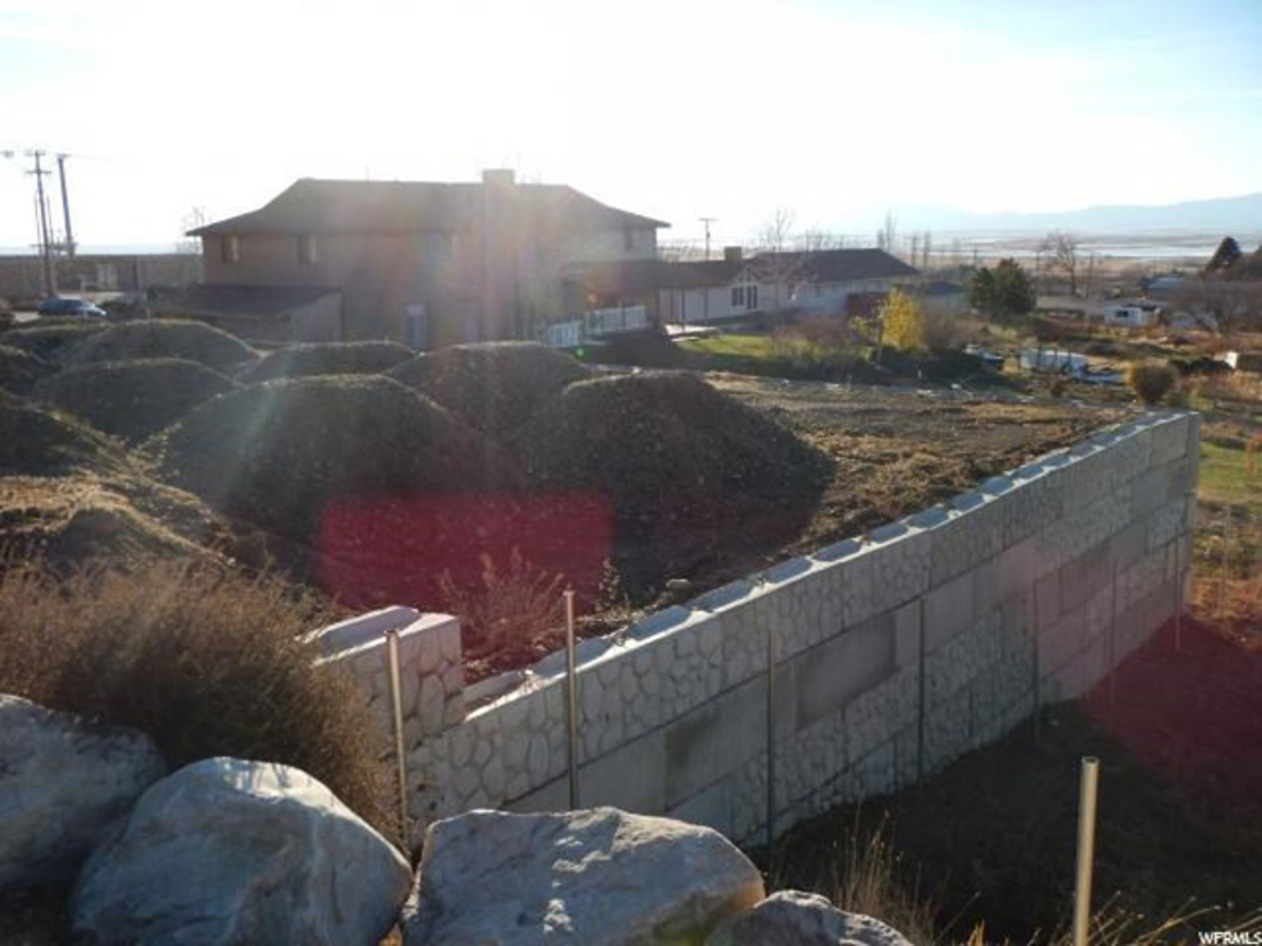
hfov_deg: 54.0
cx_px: 631
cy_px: 473
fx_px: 1240
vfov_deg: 41.8
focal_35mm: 34
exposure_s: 1/640
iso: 125
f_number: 4.2
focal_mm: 6.1
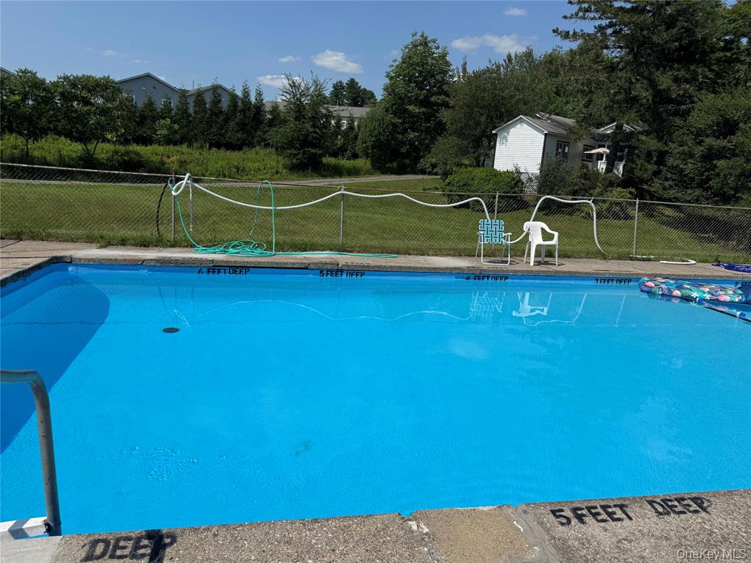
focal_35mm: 24
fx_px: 521
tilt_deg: -12.8
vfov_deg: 56.8
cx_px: 376
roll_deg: -4.3
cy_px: 282
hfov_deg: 71.6
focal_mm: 6.76
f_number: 1.78
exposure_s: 1/9009
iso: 80
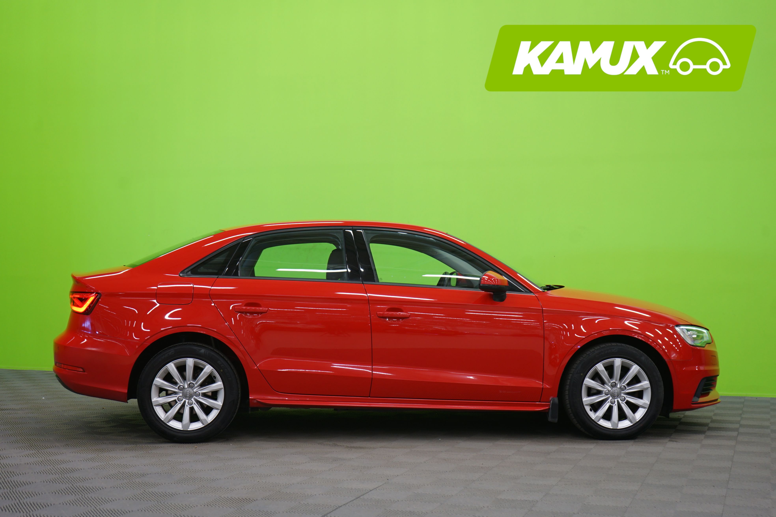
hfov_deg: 41.1
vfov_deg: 28.1
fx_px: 1035
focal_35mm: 48
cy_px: 258
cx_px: 388
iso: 400
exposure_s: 1/8
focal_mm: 48
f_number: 5
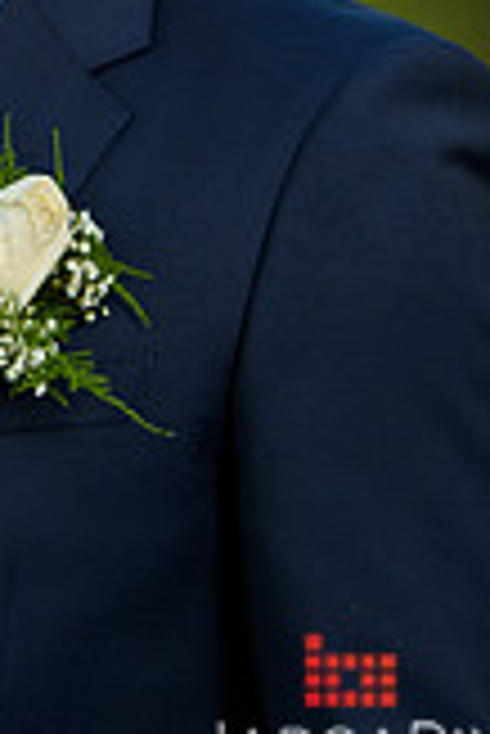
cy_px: -149
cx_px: -54
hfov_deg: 3.7
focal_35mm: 373
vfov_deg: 5.5
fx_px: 7599
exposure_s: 1/200
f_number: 3.2
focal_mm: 135
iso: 200
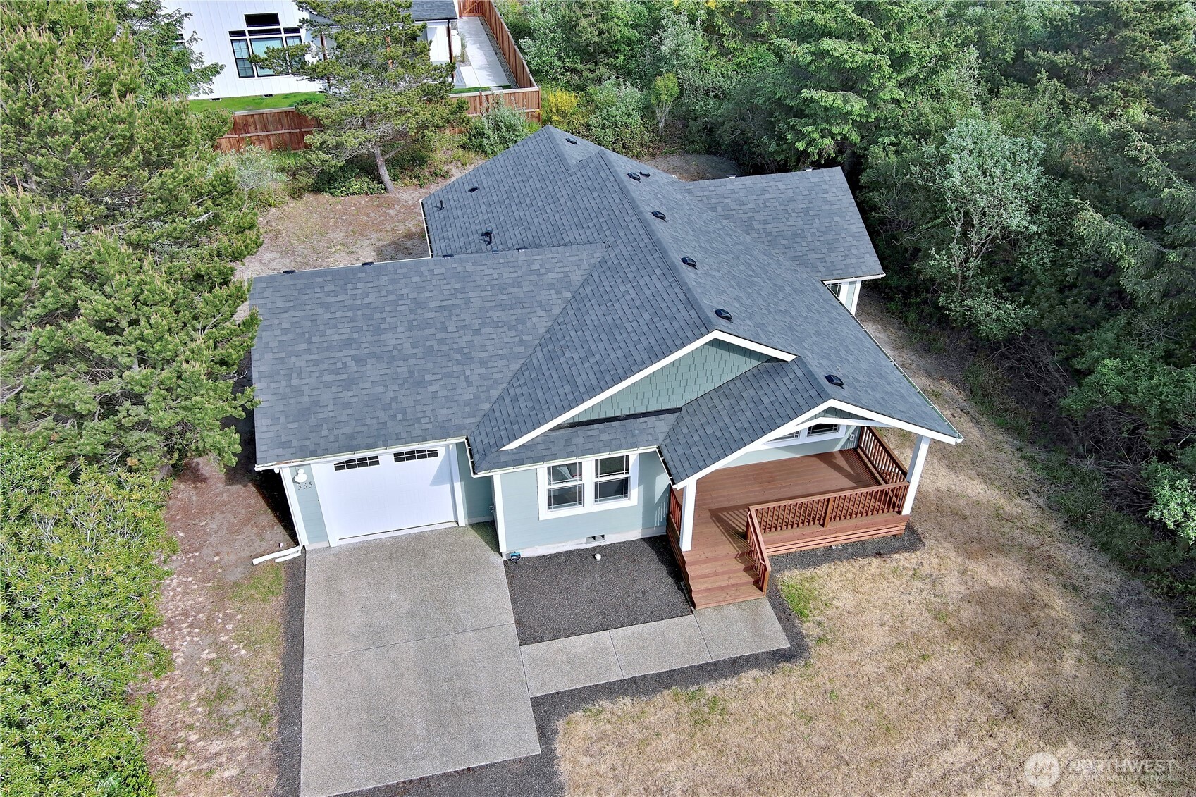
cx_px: 598
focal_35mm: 29
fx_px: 963
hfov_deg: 63.7
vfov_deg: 45.0
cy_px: 398
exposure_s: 1/720
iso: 100
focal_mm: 10.57
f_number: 2.8
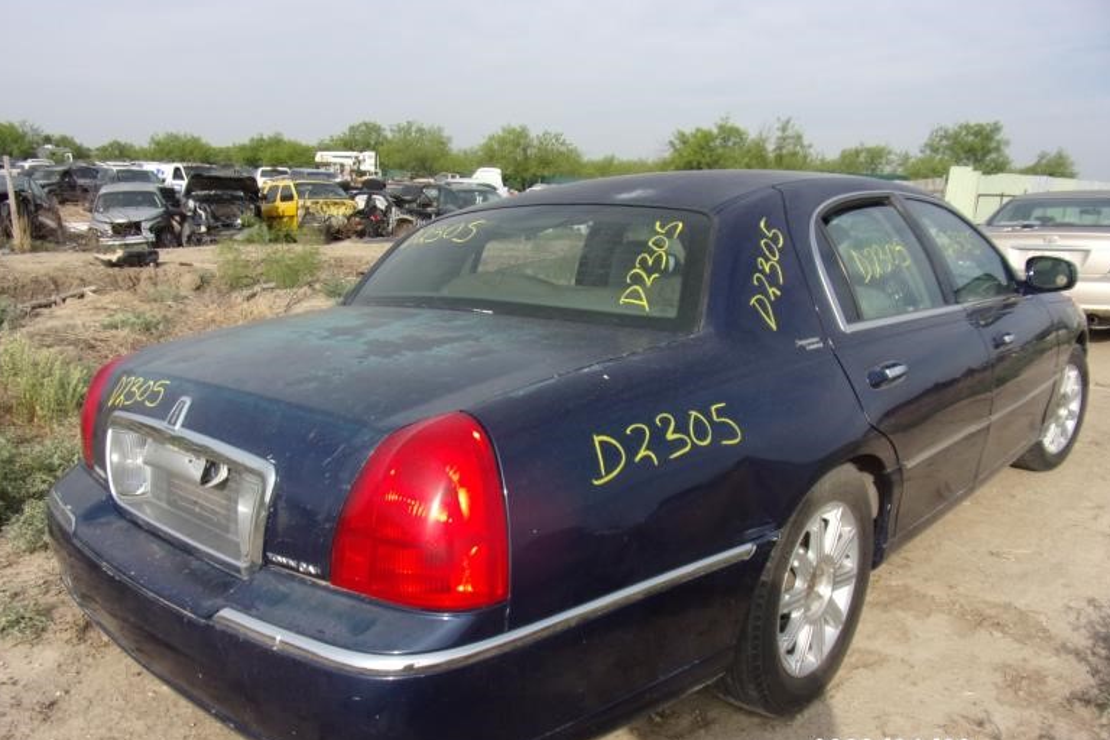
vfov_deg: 49.4
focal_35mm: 26
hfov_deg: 69.4
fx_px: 802
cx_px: 564
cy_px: 418
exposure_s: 1/900
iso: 80
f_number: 3.3
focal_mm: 4.3
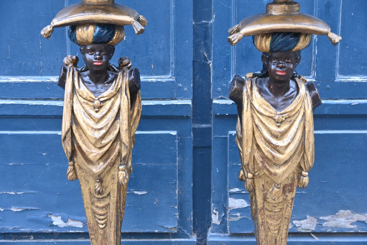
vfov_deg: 27.7
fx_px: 497
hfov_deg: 40.5
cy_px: 122
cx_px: 184
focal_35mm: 49
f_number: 4
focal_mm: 32.5
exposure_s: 1/125
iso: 400
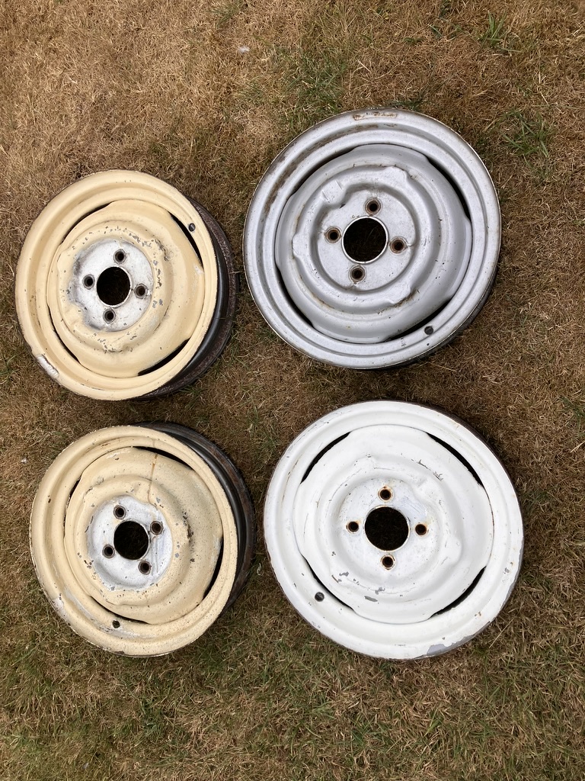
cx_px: 292
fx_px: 631
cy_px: 390
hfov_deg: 49.7
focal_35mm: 28
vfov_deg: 63.4
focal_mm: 3.99
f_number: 1.8
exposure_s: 1/585
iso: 32
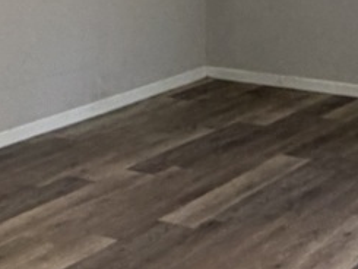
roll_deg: +2.9
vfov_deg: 14.9
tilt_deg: -9.8
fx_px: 1014
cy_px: 10
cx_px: 55
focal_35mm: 98
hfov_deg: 19.7
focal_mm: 2.22
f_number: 2.2
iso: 320
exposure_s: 1/85
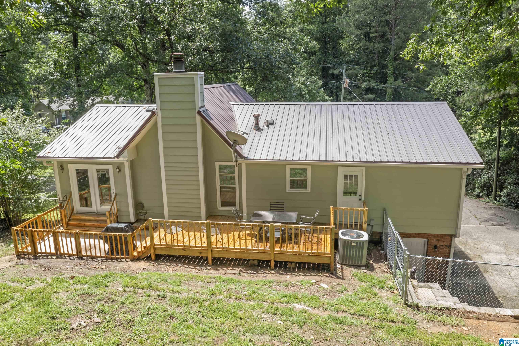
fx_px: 404
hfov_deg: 65.5
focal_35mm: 28
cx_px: 260
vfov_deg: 46.4
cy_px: 173
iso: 100
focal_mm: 10.26
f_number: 5.6
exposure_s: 1/30
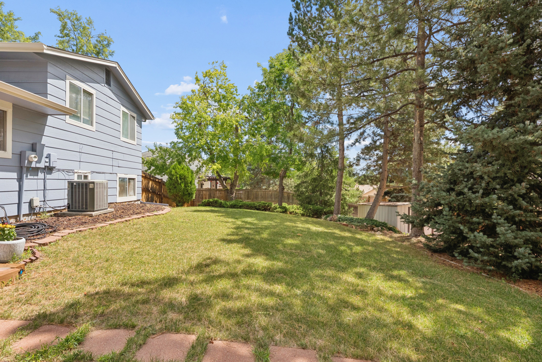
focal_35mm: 18
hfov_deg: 90.0
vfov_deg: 67.5
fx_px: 271
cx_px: 271
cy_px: 181
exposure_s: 1/400
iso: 250
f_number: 9
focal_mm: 18
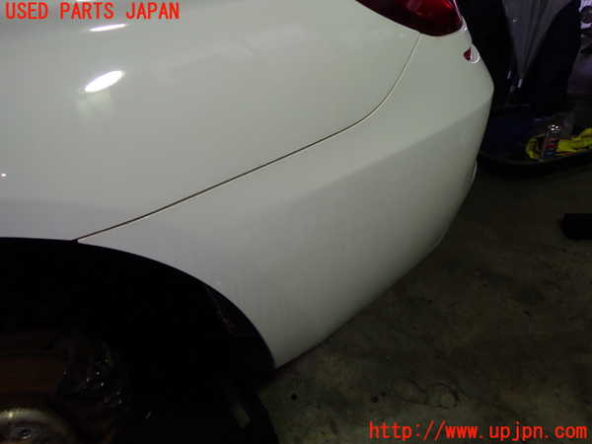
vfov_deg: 46.8
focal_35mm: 30
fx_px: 513
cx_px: 296
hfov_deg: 60.0
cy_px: 222
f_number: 2.3
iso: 125
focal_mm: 5.4
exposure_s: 1/60
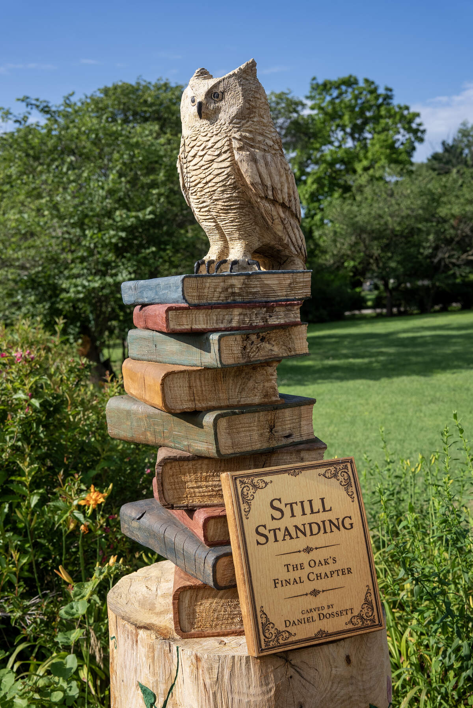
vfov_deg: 45.4
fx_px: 846
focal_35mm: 43
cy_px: 354
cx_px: 236
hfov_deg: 31.2
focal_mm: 43
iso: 100
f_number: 6.3
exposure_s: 1/250
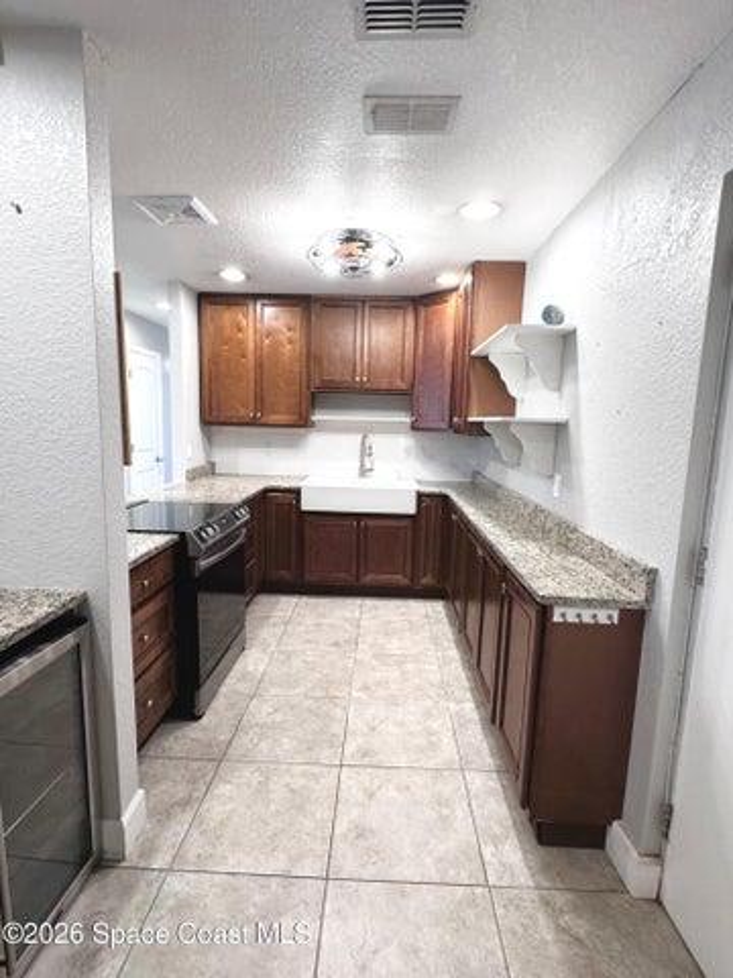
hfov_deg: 81.7
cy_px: 489
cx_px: 366
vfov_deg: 98.2
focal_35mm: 15
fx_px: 424
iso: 250
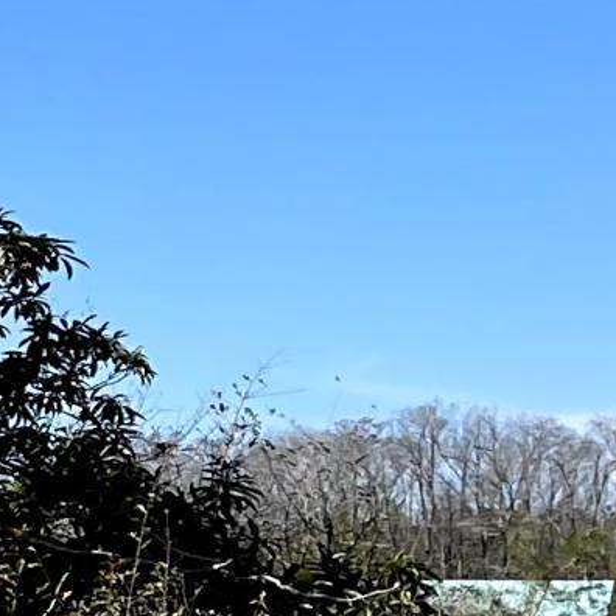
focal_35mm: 174
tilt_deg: -1.0
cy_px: 577
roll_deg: -3.0
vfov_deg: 10.0
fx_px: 3503
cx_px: -1601
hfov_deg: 7.8
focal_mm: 5.1
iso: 32
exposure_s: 1/2488
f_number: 1.6
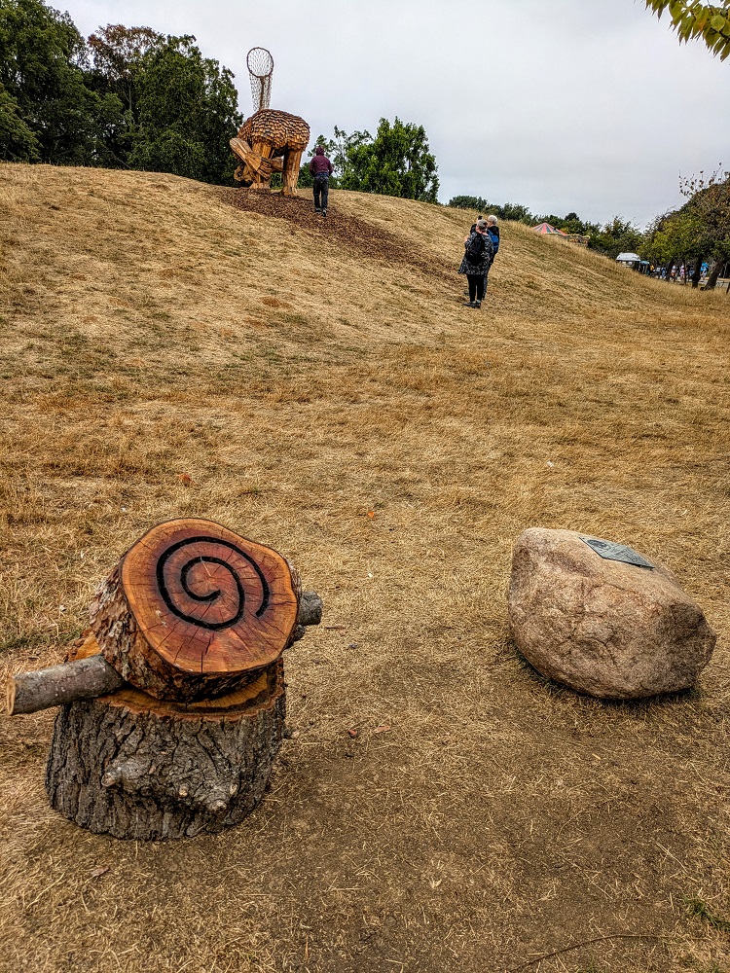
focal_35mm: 25
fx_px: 703
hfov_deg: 54.9
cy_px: 486
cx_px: 365
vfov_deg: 69.4
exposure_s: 1/587
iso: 45
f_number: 1.89
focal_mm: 5.43
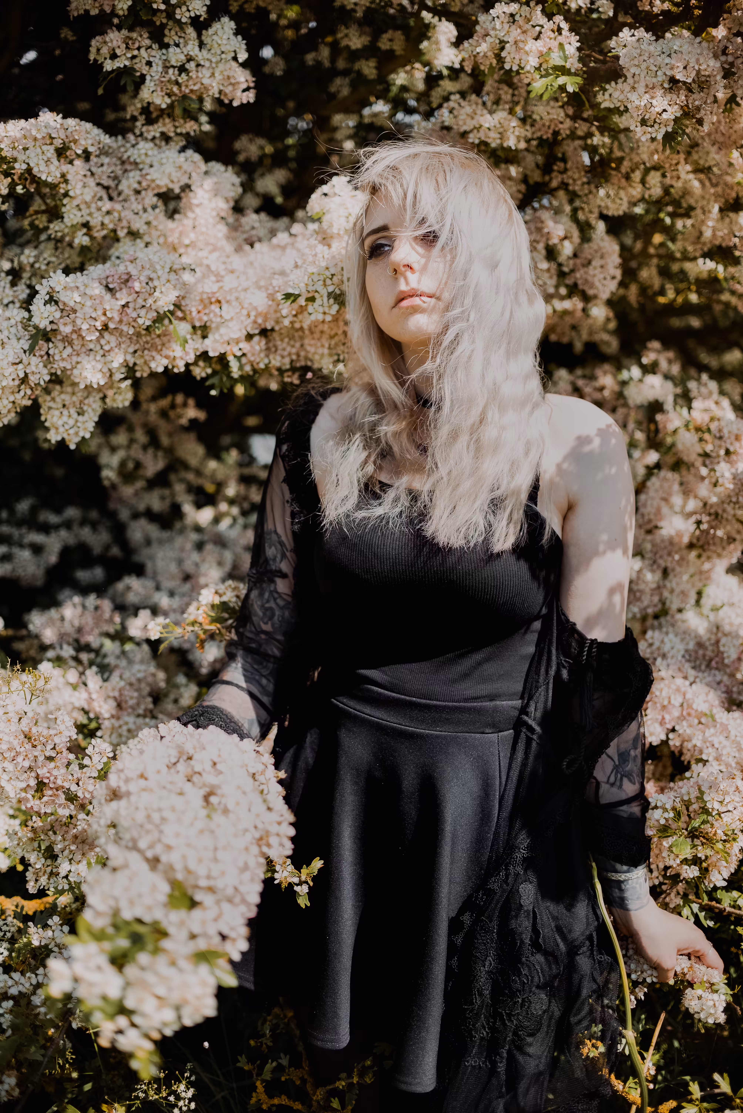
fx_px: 1082
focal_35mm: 35
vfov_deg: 54.4
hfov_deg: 37.9
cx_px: 372
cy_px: 556
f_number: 2.2
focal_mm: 35
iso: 160
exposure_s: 1/2500
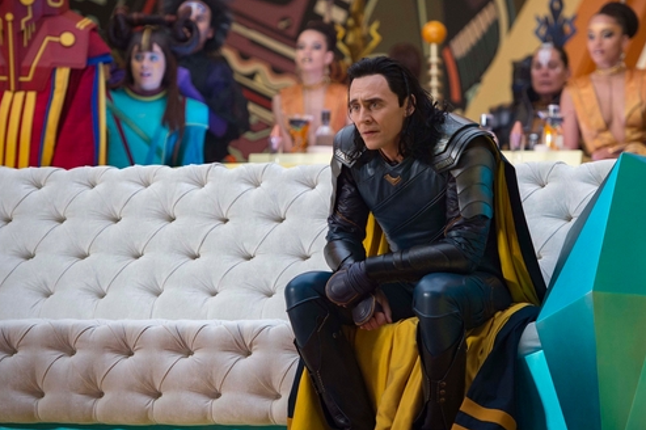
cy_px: 185
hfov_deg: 10.0
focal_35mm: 206
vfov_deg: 6.7
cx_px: 387
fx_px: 3694
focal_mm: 145
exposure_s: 1/320
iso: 1600
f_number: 2.8
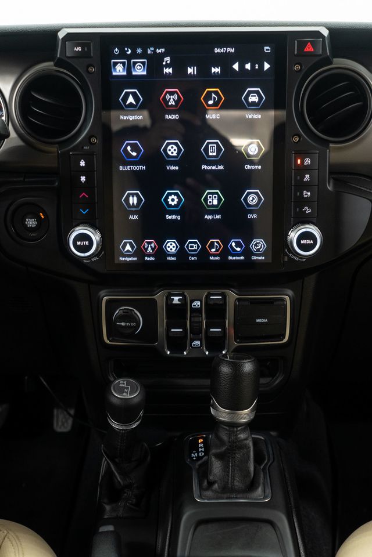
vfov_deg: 46.4
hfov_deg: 31.9
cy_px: 278
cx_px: 186
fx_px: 651
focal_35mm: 42
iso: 1000
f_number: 3.2
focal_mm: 28
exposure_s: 1/40
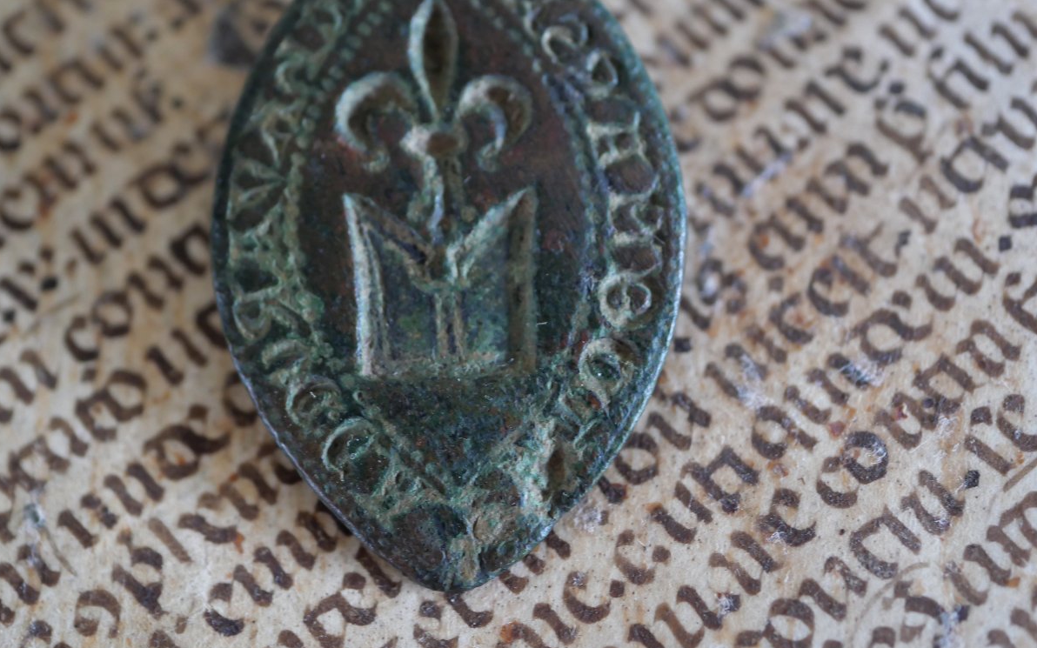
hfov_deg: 32.0
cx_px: 516
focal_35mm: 64
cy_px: 306
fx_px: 1809
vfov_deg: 20.3
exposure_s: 1/60
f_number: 2.8
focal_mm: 30
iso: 1250
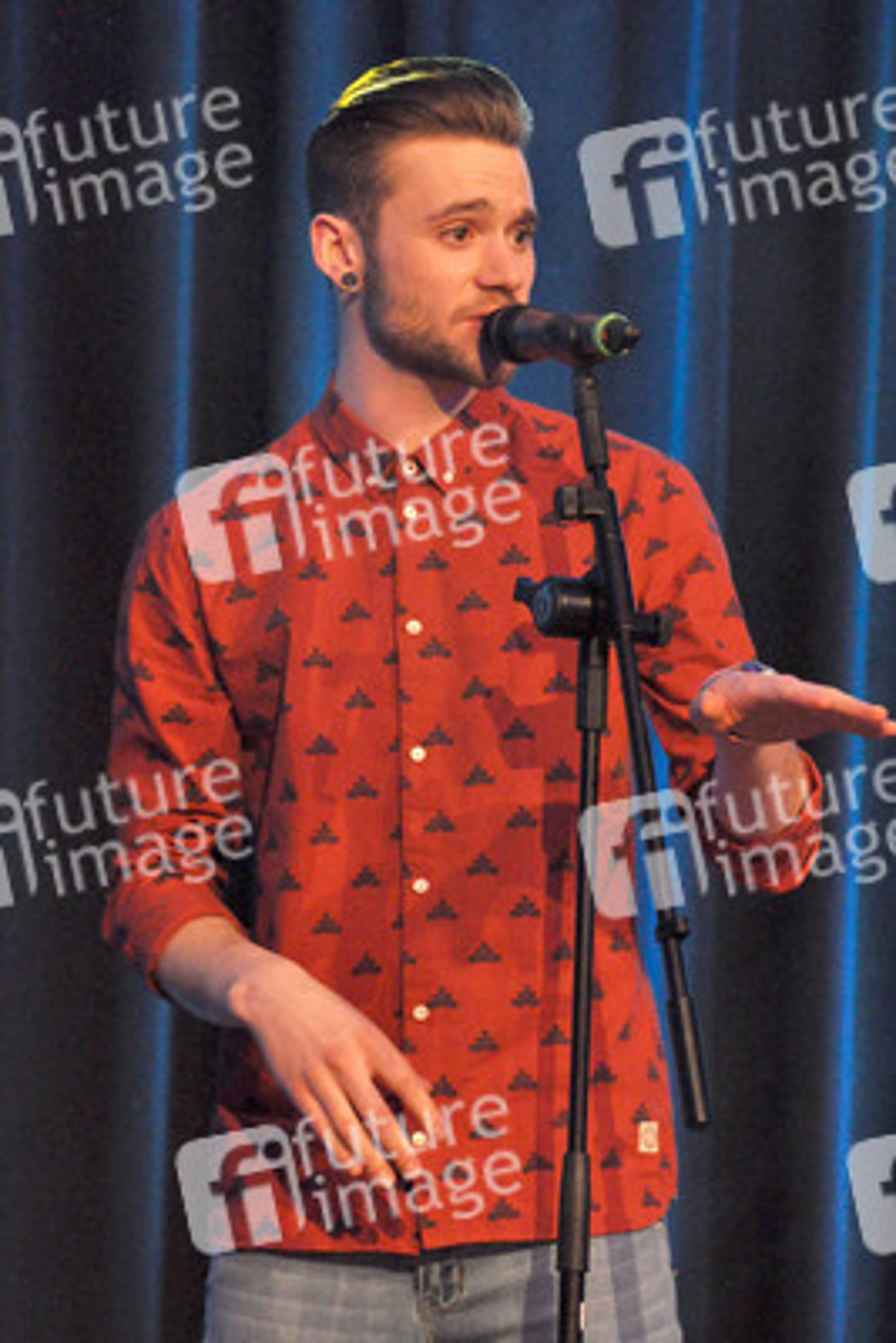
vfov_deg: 9.8
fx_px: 7833
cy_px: 672
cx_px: 448
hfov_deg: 6.5
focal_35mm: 210
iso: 3200
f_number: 6.3
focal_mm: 140
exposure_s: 1/80
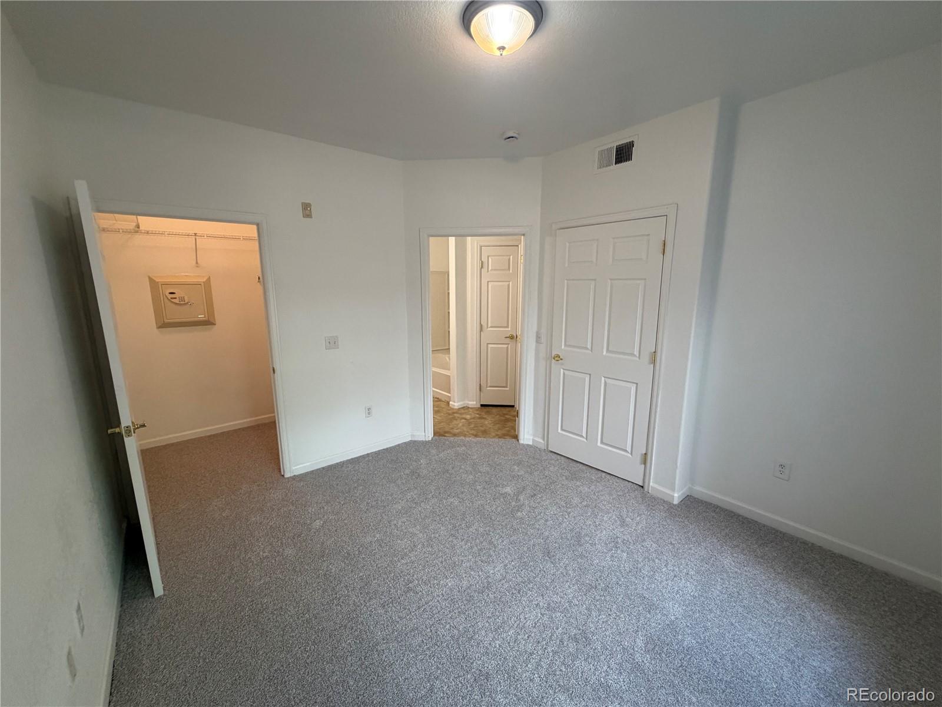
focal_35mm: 14
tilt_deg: -10.9
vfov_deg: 85.7
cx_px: 471
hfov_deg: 102.1
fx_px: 381
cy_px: 354
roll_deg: +0.2
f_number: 2.2
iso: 250
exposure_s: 1/120
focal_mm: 2.22
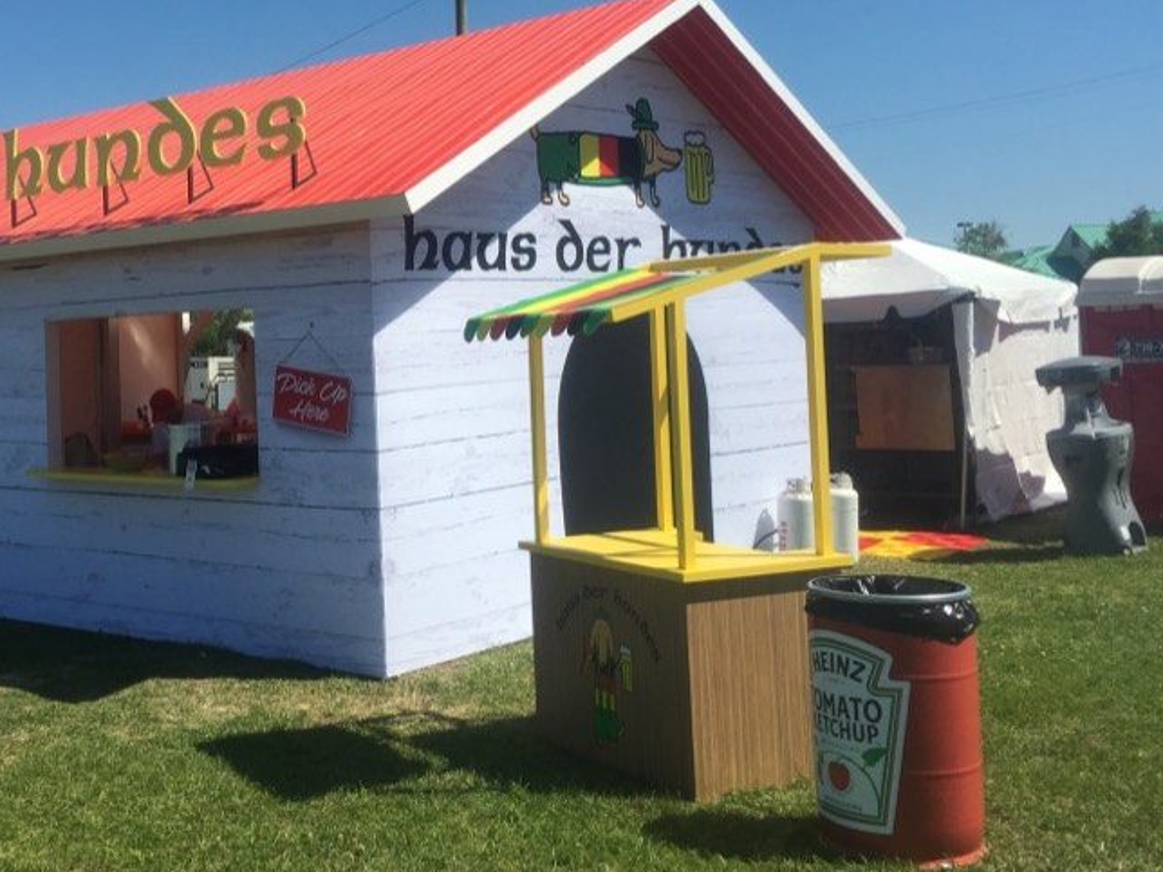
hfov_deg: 41.3
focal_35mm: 45
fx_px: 1512
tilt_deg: +3.7
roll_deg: +1.6
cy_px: 284
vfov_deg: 31.9
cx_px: 349
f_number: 2.2
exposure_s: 1/2331
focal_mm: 4.15
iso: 25
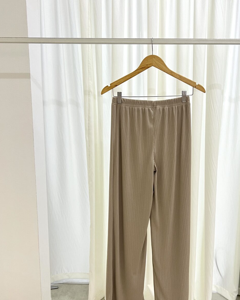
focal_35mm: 35
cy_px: 160
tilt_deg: -9.7
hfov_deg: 41.9
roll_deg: -0.3
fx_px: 311
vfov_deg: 51.5
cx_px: 149
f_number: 1.5
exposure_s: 1/50
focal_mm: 5.7
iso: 100
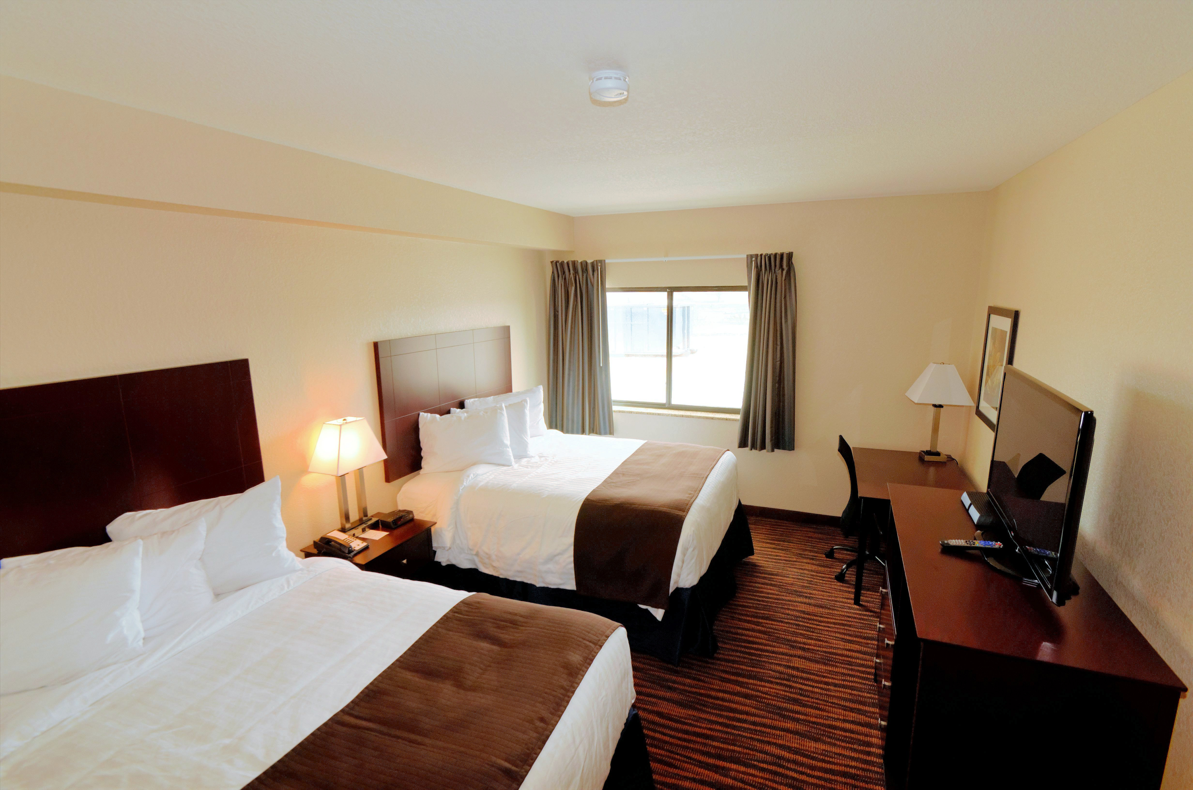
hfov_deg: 92.6
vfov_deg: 69.4
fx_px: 570
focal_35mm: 17
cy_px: 395
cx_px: 596
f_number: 5
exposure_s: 1/60
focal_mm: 11.5
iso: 400
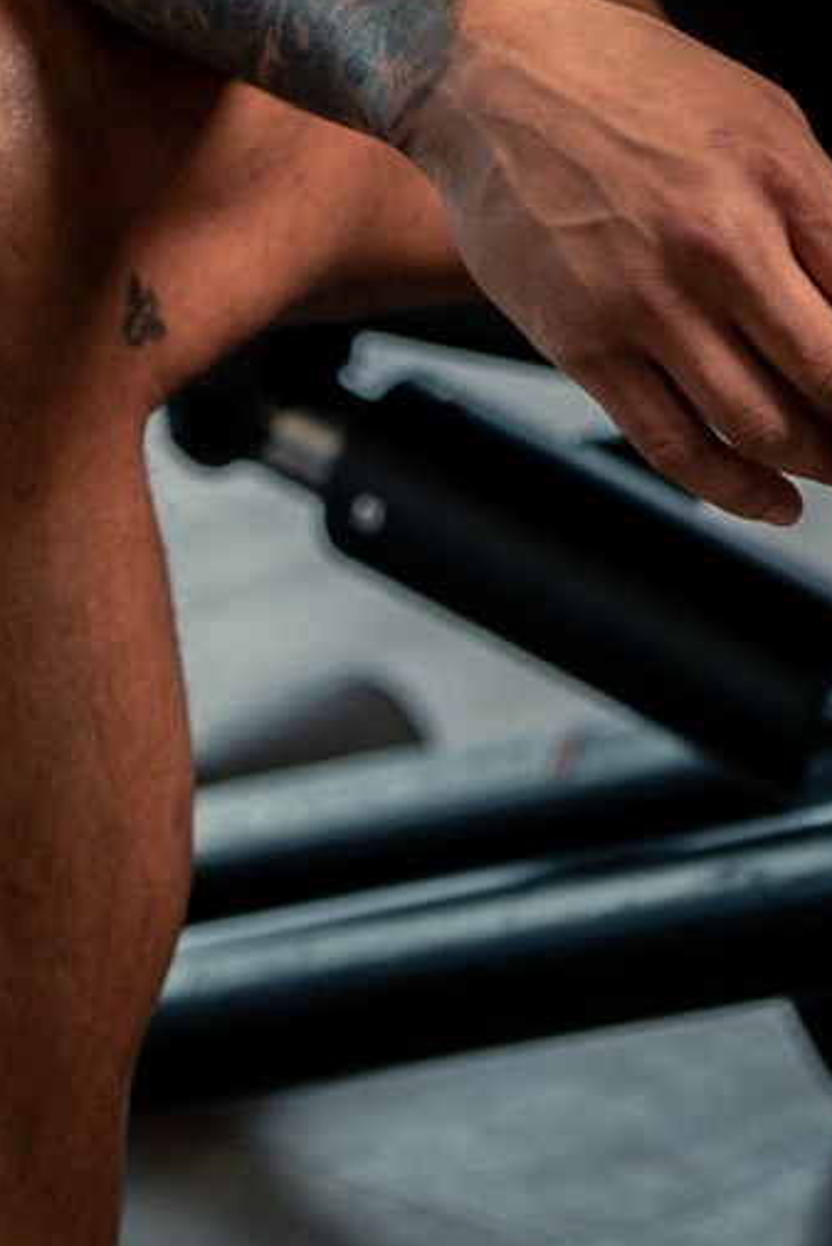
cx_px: 792
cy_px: -548
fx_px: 10808
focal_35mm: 312
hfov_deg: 4.4
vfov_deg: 6.5
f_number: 3.2
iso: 125
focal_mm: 105
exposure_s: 1/125
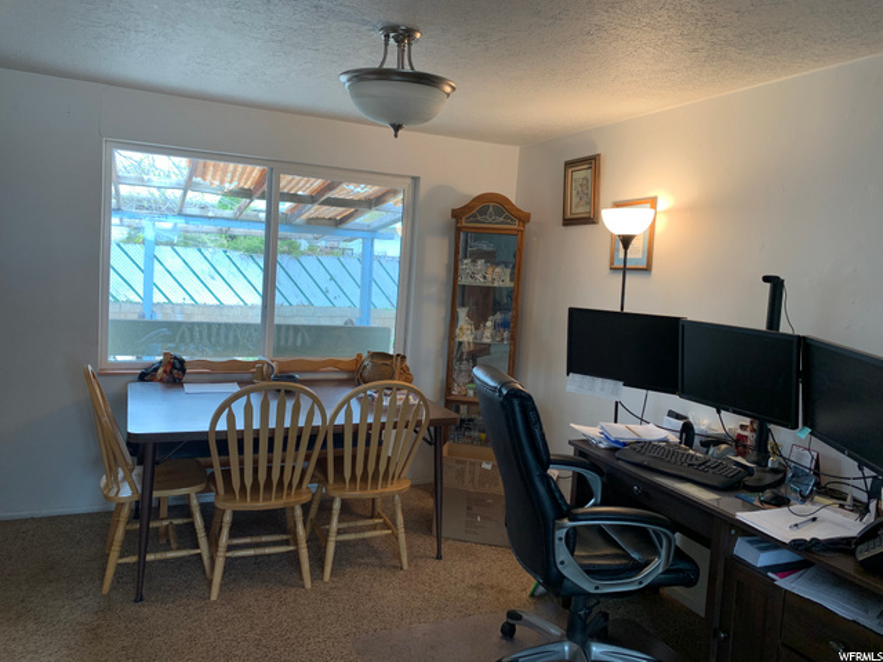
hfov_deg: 67.3
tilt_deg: -5.0
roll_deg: -4.2
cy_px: 331
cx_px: 442
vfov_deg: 53.1
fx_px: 663
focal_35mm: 26
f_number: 1.8
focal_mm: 4.25
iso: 50
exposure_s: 1/60
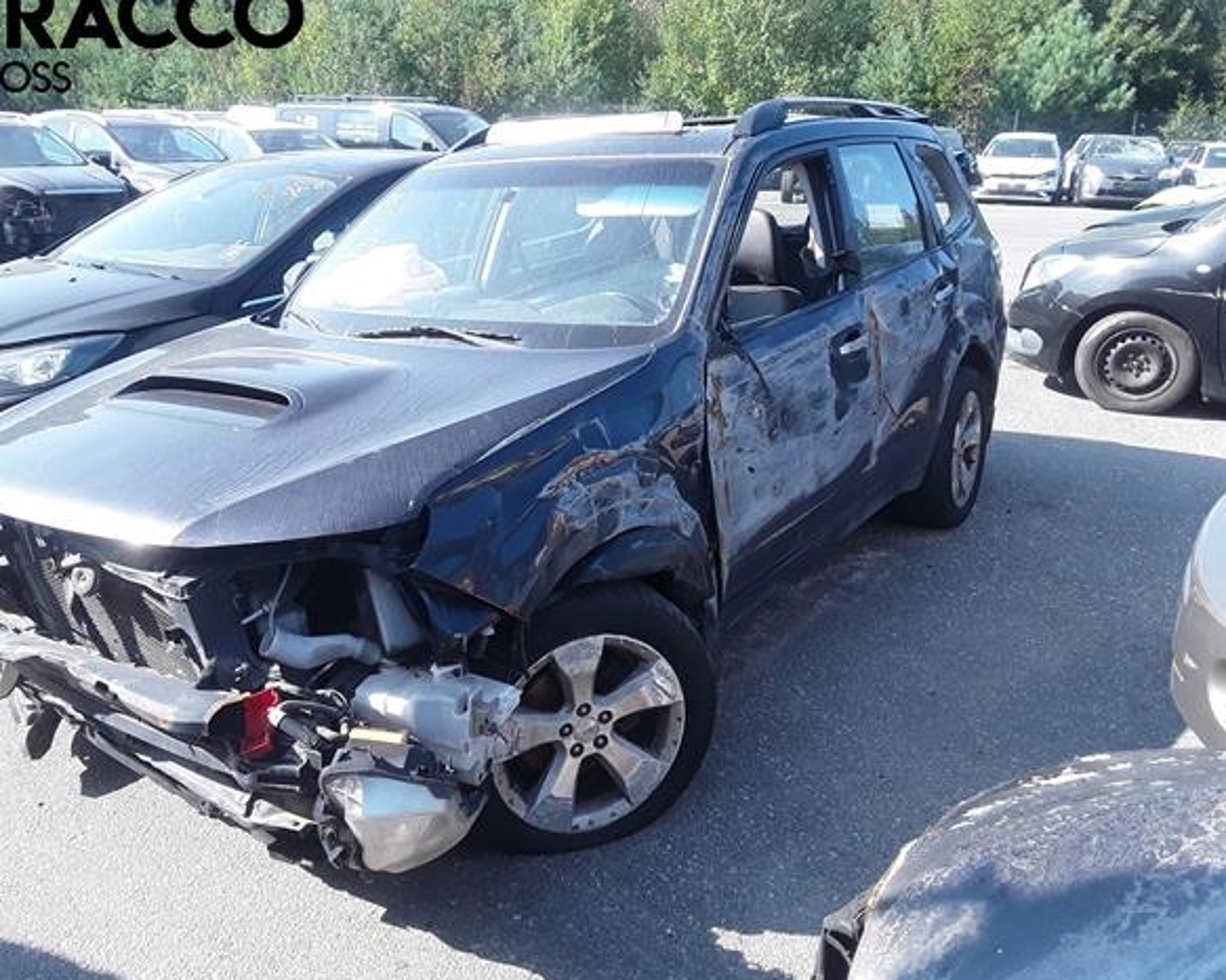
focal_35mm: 30
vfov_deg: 48.5
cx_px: 572
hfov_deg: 58.7
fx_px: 1088
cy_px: 482
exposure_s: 1/380
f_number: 1.9
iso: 40
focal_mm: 2.91
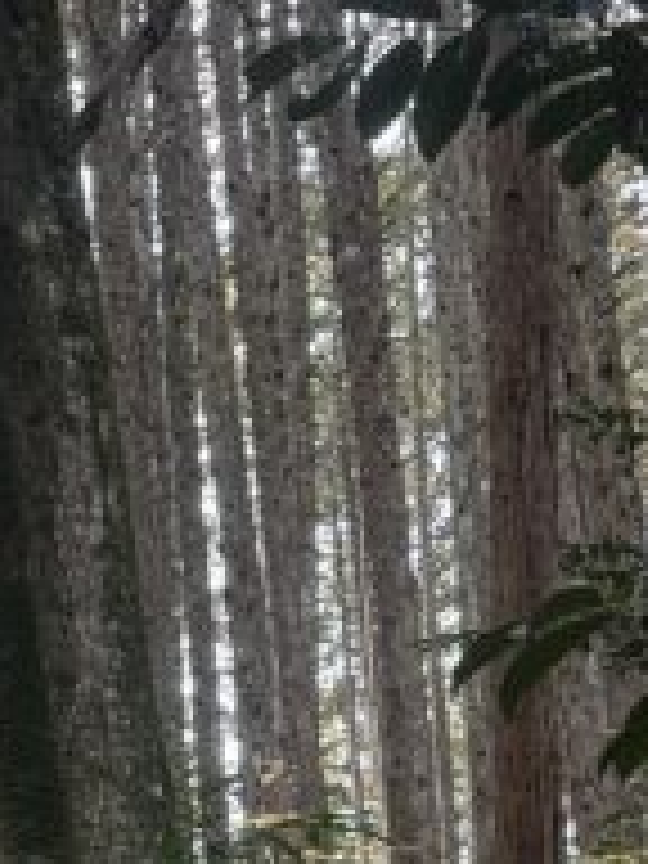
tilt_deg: +11.5
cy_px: 1044
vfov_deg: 14.9
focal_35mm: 128
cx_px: -846
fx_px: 3195
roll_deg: +1.5
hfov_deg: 10.2
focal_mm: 6.76
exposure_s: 1/98
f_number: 1.78
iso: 200
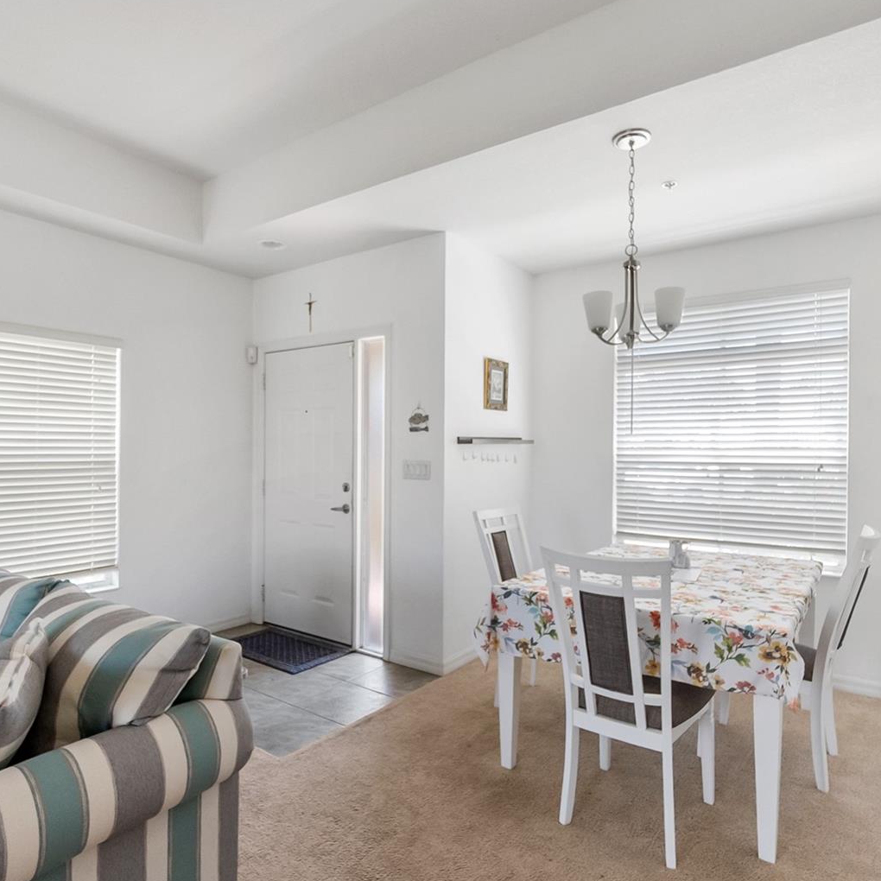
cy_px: 450
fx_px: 576
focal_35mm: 20
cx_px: 425
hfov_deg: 74.8
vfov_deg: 74.8
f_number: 4
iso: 1600
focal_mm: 10
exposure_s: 1/350
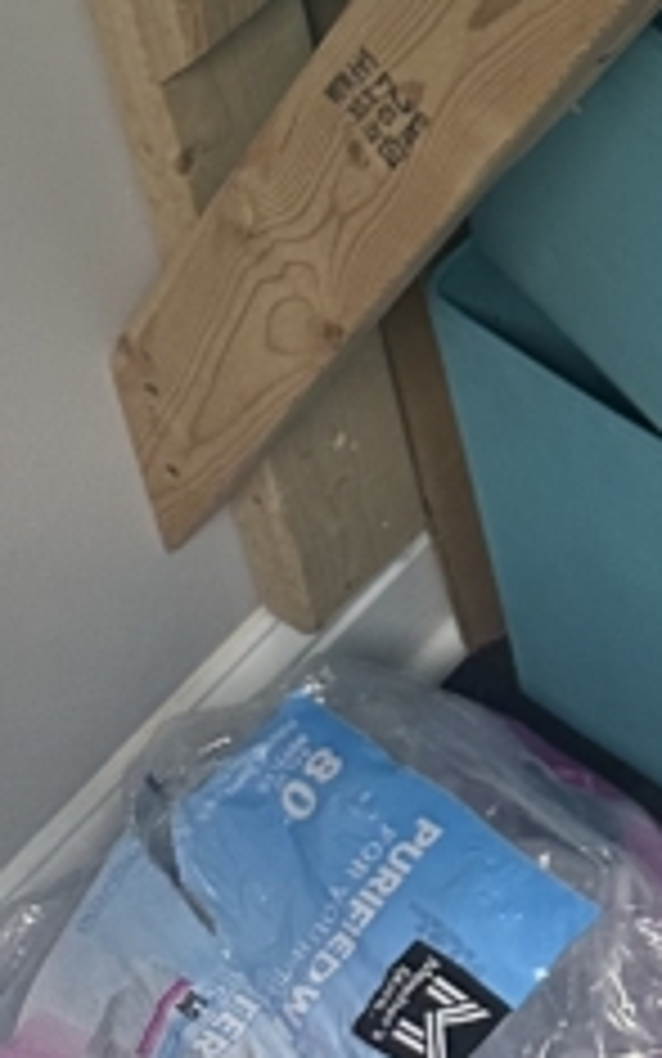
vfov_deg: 16.1
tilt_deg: -31.8
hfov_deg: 10.8
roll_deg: +1.1
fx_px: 3202
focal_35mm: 111
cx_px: 1301
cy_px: -801
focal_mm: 6.86
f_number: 1.78
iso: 200
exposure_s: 1/120
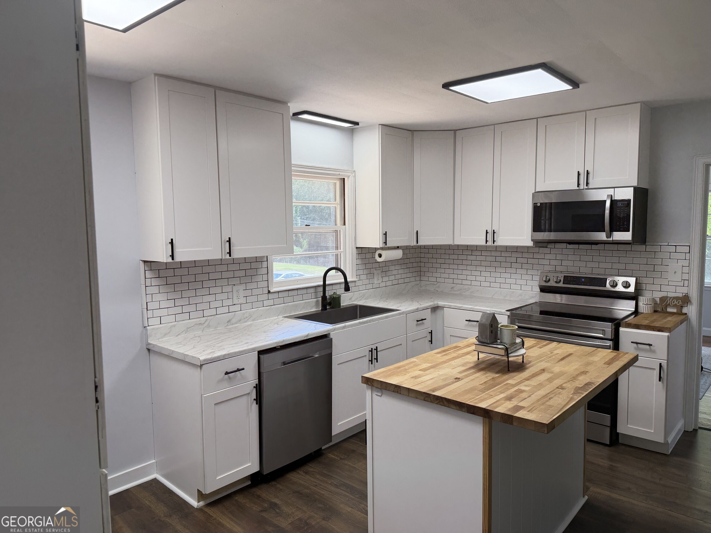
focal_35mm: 24
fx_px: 493
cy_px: 266
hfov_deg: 71.6
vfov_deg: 56.8
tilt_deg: -6.1
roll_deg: +1.1
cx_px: 356
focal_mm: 6.76
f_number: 1.78
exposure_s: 1/188
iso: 100
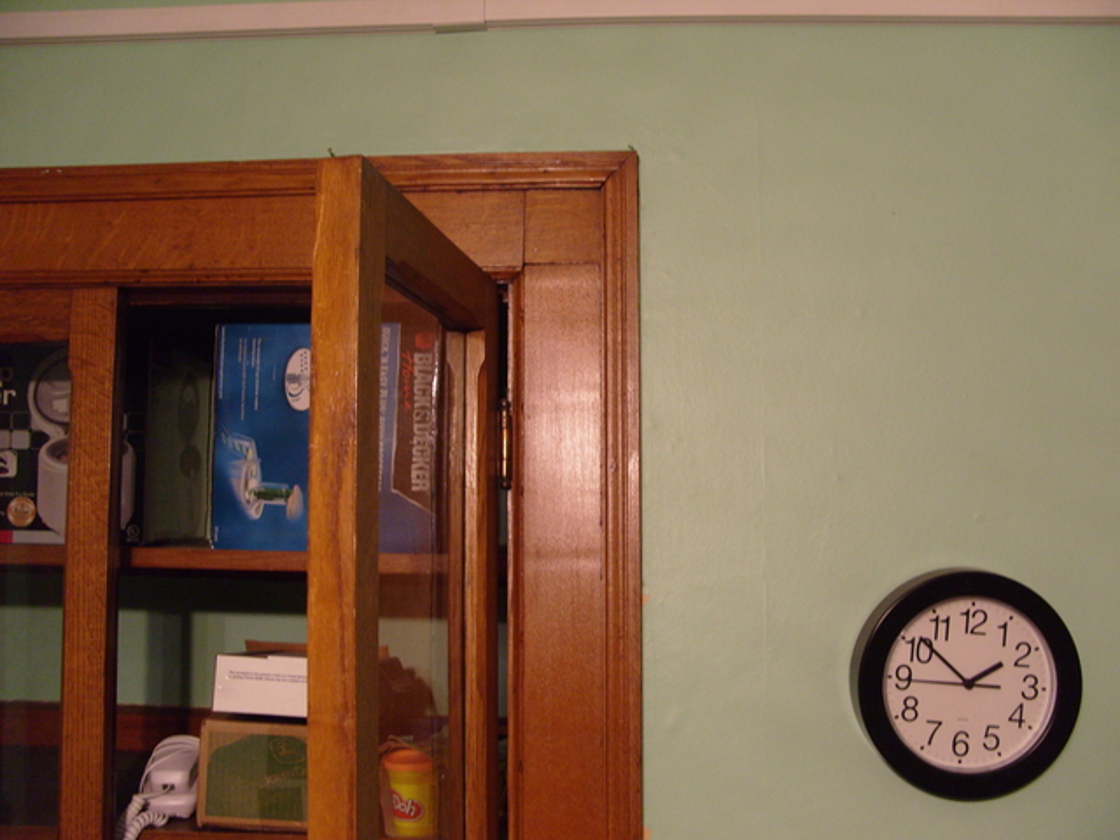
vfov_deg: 40.7
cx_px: 560
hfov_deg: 52.6
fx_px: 1132
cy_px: 420
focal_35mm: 35
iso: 200
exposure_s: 1/8
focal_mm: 7.8
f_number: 2.8
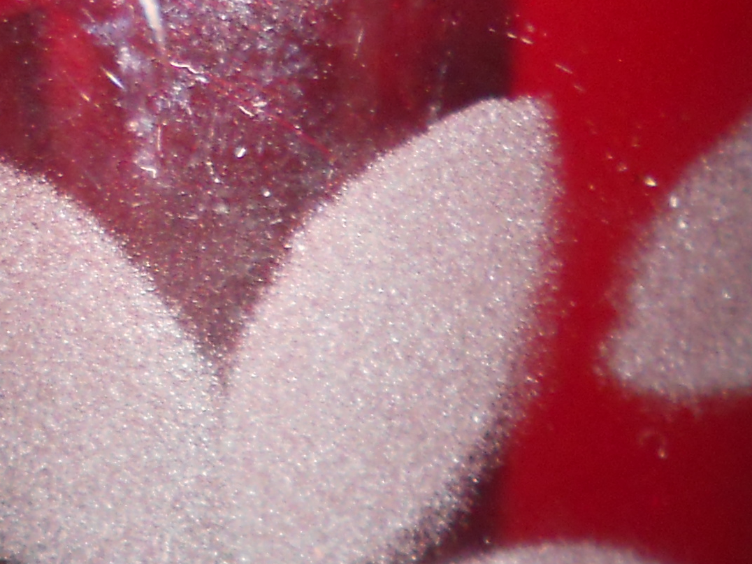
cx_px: 34
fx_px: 2585
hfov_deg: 16.3
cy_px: 877
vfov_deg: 11.8
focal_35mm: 119
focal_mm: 5.8
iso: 200
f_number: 8.8
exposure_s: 1/25
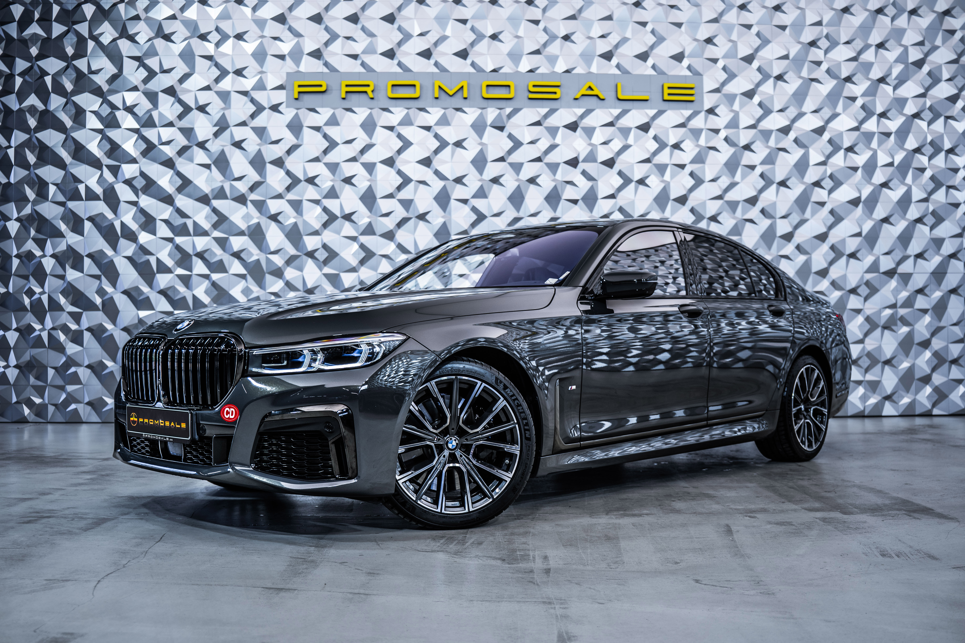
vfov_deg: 37.8
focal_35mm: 35
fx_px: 938
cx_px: 482
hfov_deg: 54.4
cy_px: 322
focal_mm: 35
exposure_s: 1/40
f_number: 2.8
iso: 125
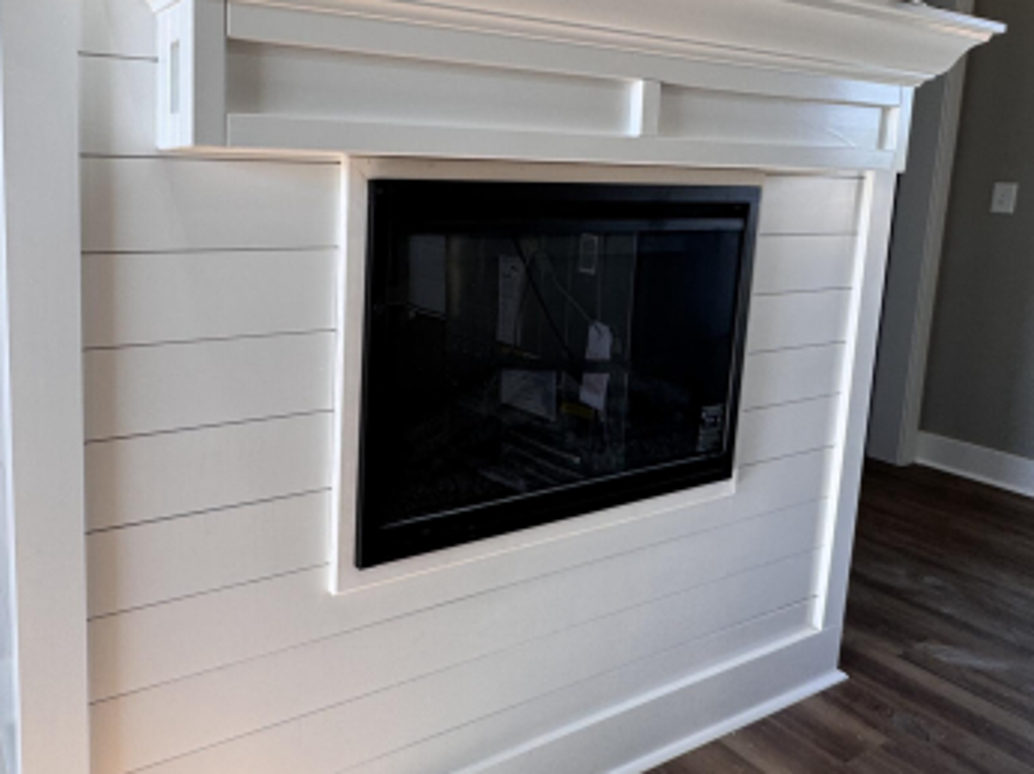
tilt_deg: -6.8
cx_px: 309
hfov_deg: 63.0
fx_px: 806
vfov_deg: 50.6
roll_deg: -1.5
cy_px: 272
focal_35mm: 27
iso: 64
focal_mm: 2.22
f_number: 2.2
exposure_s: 1/120
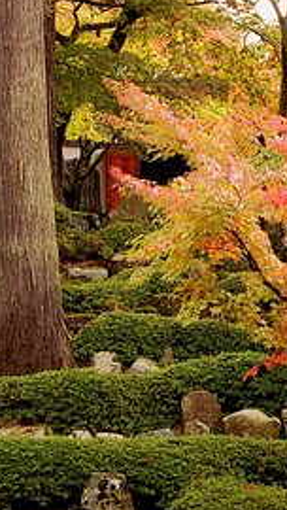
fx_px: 1528
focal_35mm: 113
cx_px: 355
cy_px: 280
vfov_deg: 18.9
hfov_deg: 10.5
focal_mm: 38
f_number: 4.2
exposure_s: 1/60
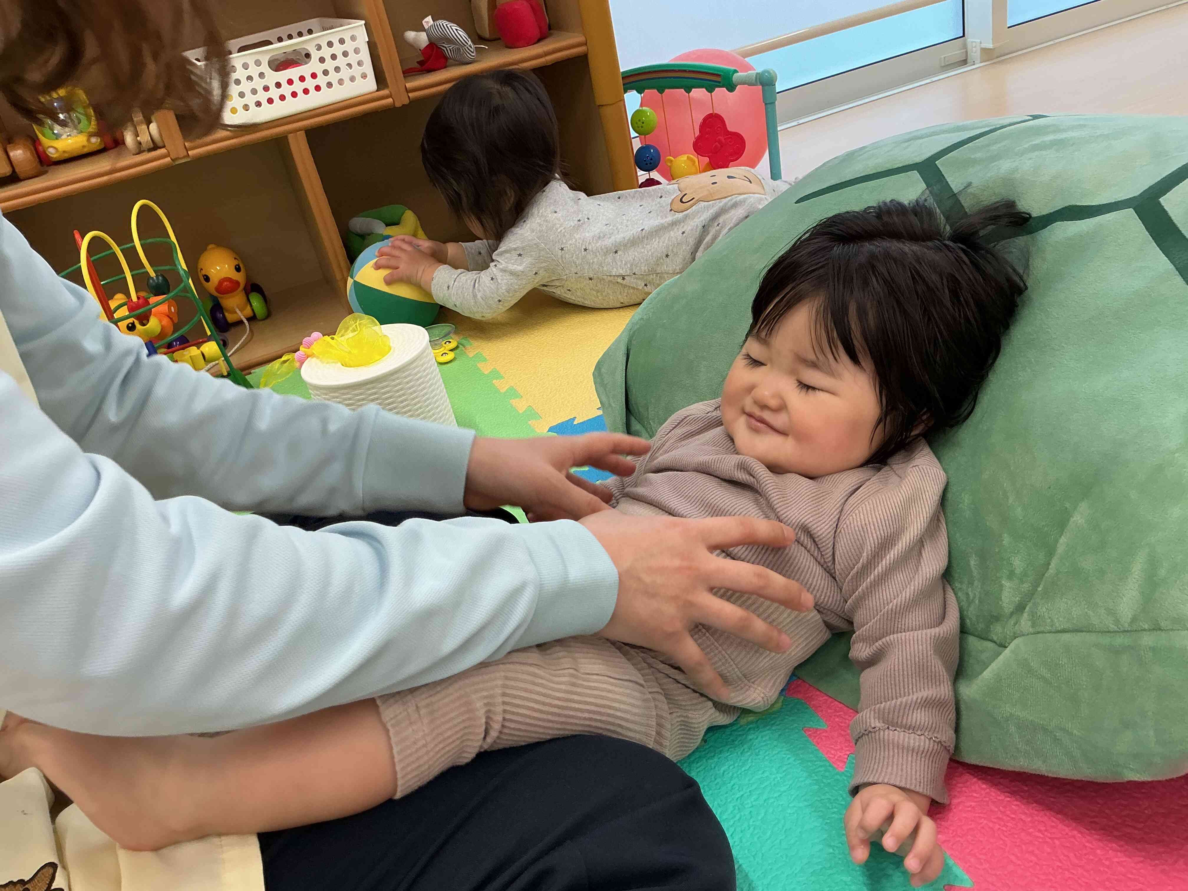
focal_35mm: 29
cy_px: 446
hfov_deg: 61.7
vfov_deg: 48.2
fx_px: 995
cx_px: 594
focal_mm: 3
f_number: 1.8
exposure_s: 1/60
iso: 40
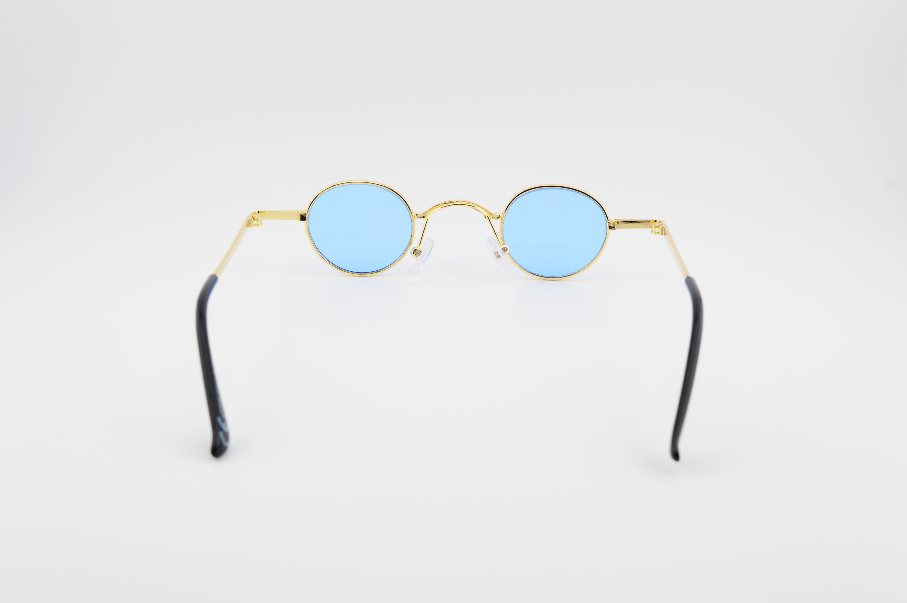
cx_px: 454
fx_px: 1435
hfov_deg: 35.1
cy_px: 302
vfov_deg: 23.7
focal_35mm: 57
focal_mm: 38
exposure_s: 1/125
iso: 200
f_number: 11
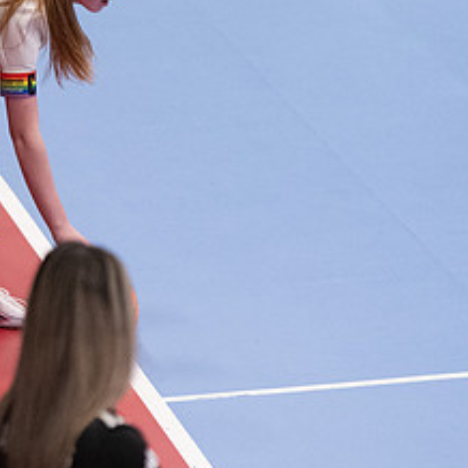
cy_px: 134
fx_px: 8290
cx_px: 9
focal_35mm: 542
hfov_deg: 3.2
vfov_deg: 3.2
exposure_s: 1/640
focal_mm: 160
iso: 4000
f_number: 3.2
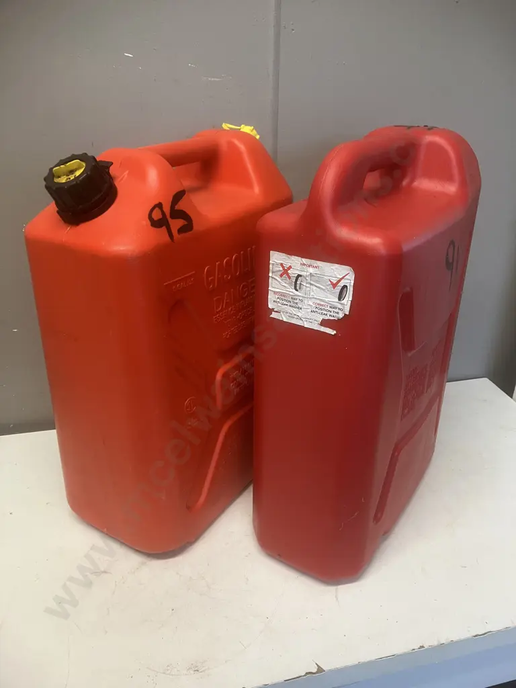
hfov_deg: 49.7
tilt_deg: -24.6
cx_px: 258
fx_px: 557
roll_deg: -0.8
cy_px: 344
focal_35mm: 28
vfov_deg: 63.4
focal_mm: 3.99
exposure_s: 1/50
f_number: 1.8
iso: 80
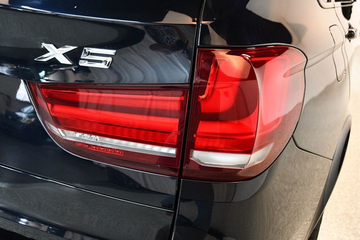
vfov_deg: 36.8
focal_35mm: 36
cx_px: 180
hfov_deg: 53.2
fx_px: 360
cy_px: 120
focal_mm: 24
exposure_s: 1/80
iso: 3200
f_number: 3.8
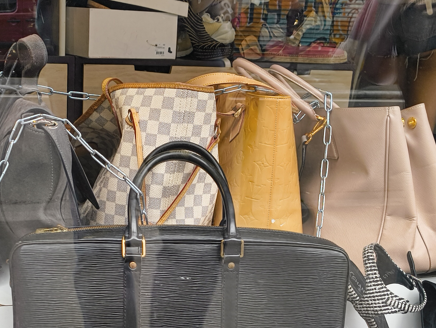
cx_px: 162
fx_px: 744
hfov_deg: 32.5
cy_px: 276
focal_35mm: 59
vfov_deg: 24.4
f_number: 1.87
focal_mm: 5.56
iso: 100
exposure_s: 1/268
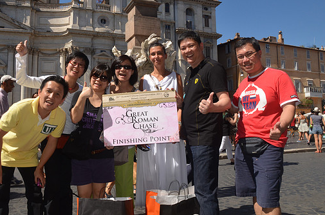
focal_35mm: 31
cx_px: 144
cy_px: 104
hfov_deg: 60.2
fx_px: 279
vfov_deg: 42.1
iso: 400
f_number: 14
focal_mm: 18
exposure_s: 1/250
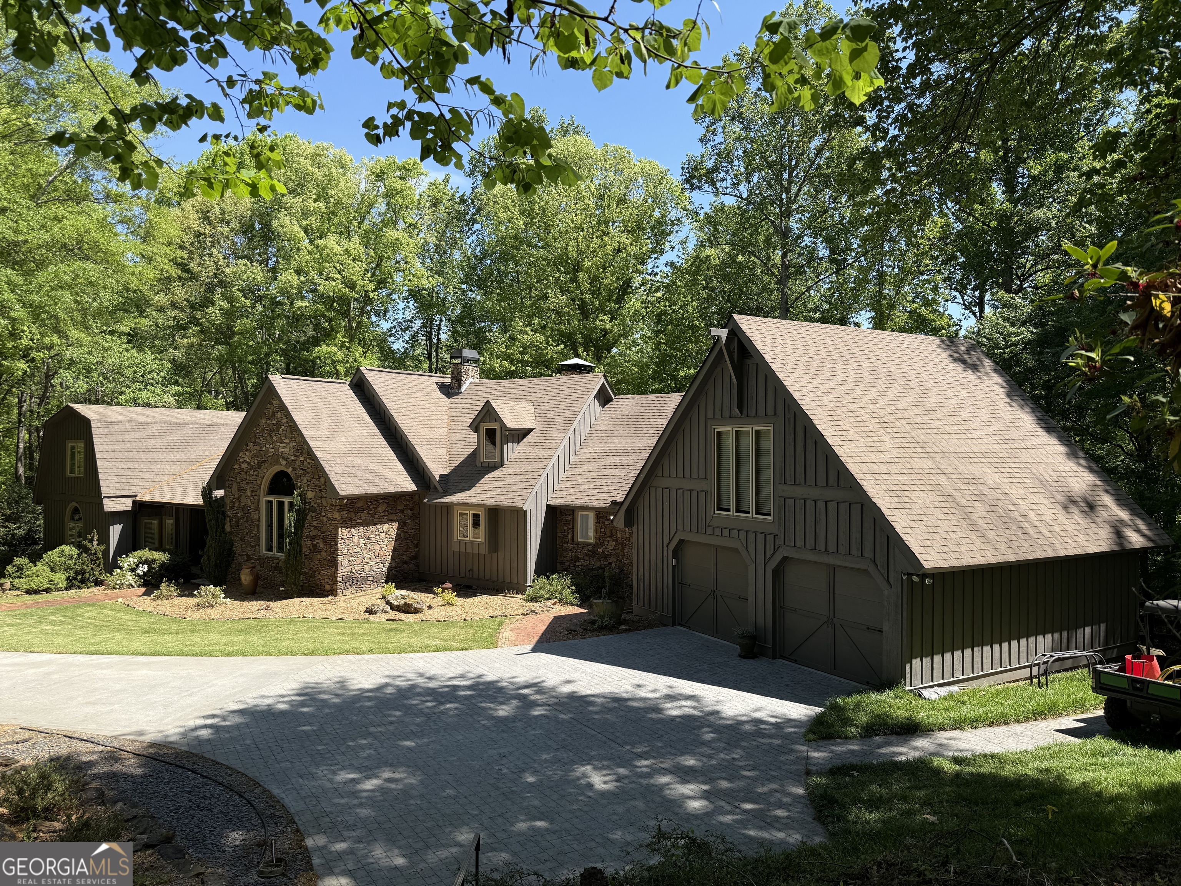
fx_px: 819
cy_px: 443
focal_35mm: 24
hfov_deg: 71.6
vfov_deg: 56.8
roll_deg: -0.8
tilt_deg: -0.1
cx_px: 590
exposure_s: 1/2000
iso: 80
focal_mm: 6.76
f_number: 1.78
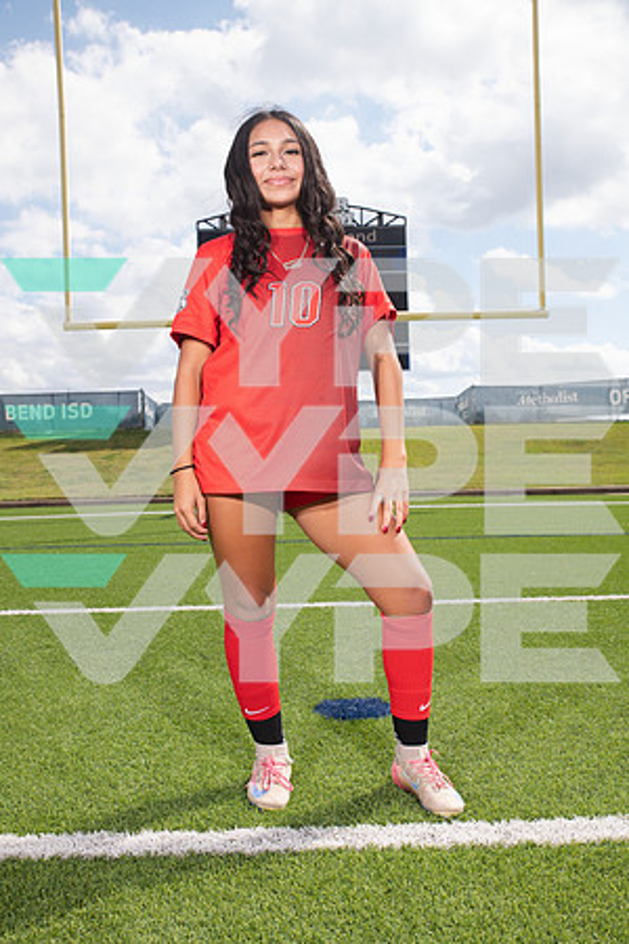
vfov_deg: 54.4
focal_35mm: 35
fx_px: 917
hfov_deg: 37.9
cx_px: 314
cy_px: 472
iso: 125
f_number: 7.1
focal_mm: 35
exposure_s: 1/400
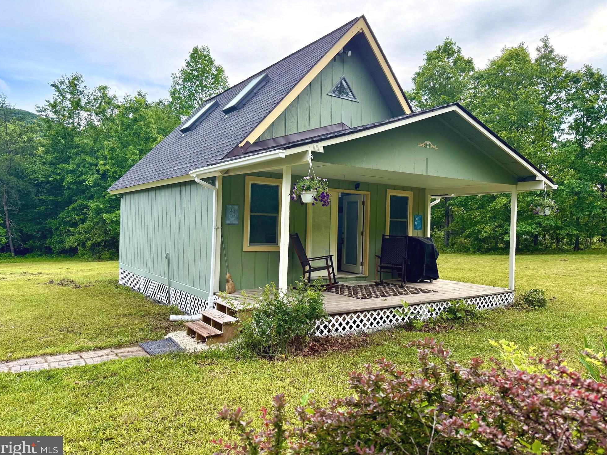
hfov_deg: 69.4
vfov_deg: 54.9
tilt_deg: -0.4
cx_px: 302
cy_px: 225
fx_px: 438
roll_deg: -1.8
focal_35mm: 25
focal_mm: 6.76
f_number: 1.78
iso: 100
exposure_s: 1/1122
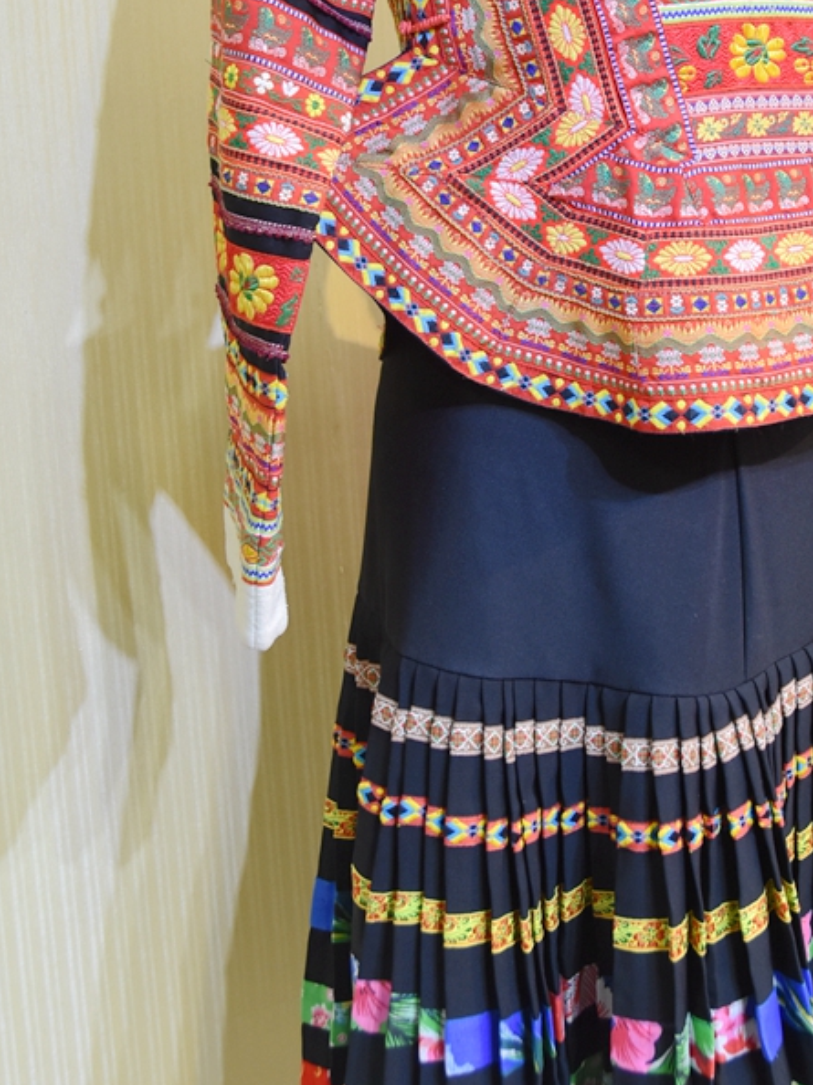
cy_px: 273
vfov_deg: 33.7
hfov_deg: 25.9
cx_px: 579
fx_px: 1755
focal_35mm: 56
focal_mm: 22
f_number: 4
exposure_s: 1/60
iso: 800
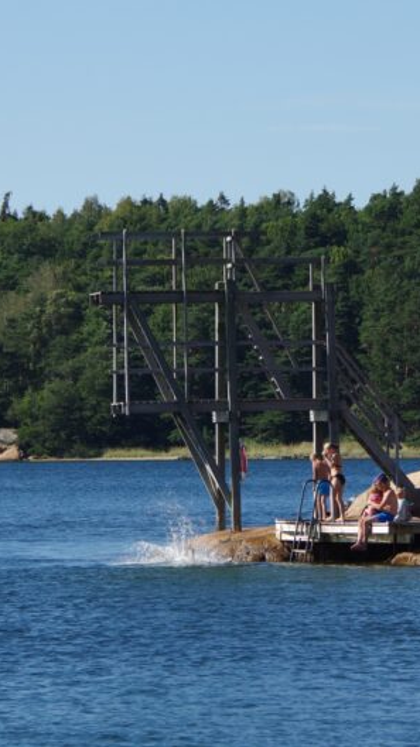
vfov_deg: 6.7
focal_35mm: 320
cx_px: 222
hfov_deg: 3.8
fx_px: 6345
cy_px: 373
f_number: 11
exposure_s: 1/320
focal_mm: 135
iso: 200
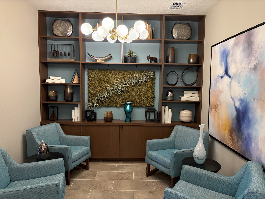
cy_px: 100
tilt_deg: -4.7
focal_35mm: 26
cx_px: 132
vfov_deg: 53.1
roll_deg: +0.2
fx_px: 199
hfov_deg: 67.3
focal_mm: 5.96
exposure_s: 1/120
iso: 250
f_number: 1.6
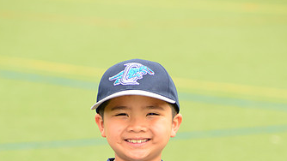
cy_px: 199
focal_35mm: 364
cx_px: 133
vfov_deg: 3.3
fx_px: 2771
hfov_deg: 5.9
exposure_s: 1/200
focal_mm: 200
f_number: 8
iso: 250
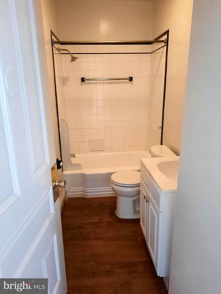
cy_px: 147
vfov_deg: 69.4
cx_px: 110
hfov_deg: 54.9
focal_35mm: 25
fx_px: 213
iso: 320
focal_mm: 4.6
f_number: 2
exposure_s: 1/40
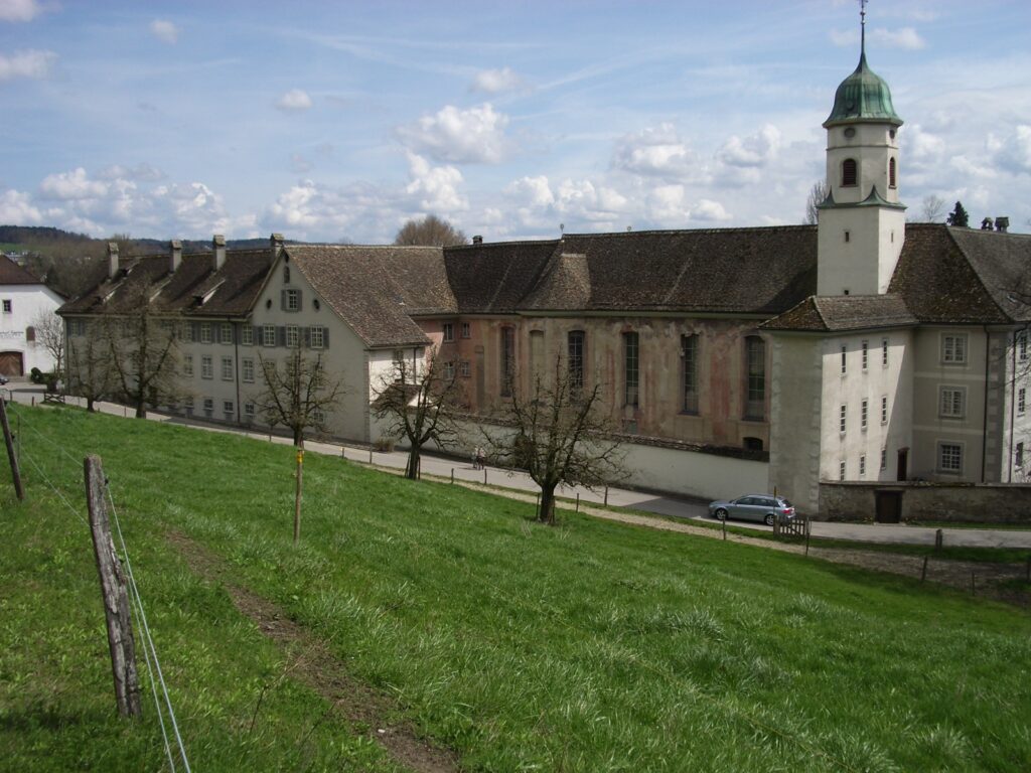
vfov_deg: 40.7
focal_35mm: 35
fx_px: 1042
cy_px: 386
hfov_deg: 52.6
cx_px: 516
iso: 80
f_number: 4.3
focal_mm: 5.8
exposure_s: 1/640
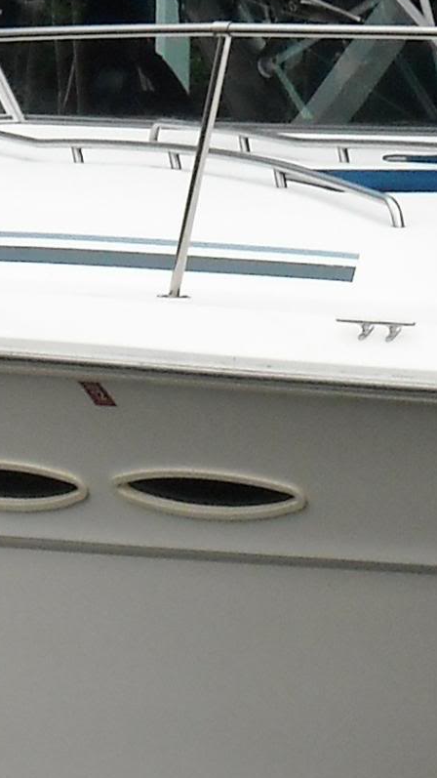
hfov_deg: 2.7
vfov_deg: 4.9
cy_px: 307
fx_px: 9172
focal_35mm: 445
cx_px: -230
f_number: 4.7
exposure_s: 1/250
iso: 183
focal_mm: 17.1
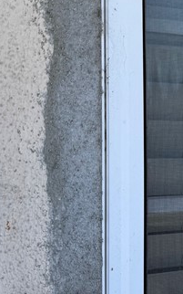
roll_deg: +0.9
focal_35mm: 81
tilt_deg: +2.2
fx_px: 647
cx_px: 352
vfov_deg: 25.5
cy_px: 149
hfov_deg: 13.9
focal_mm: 6.76
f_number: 1.78
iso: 80
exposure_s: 1/1585
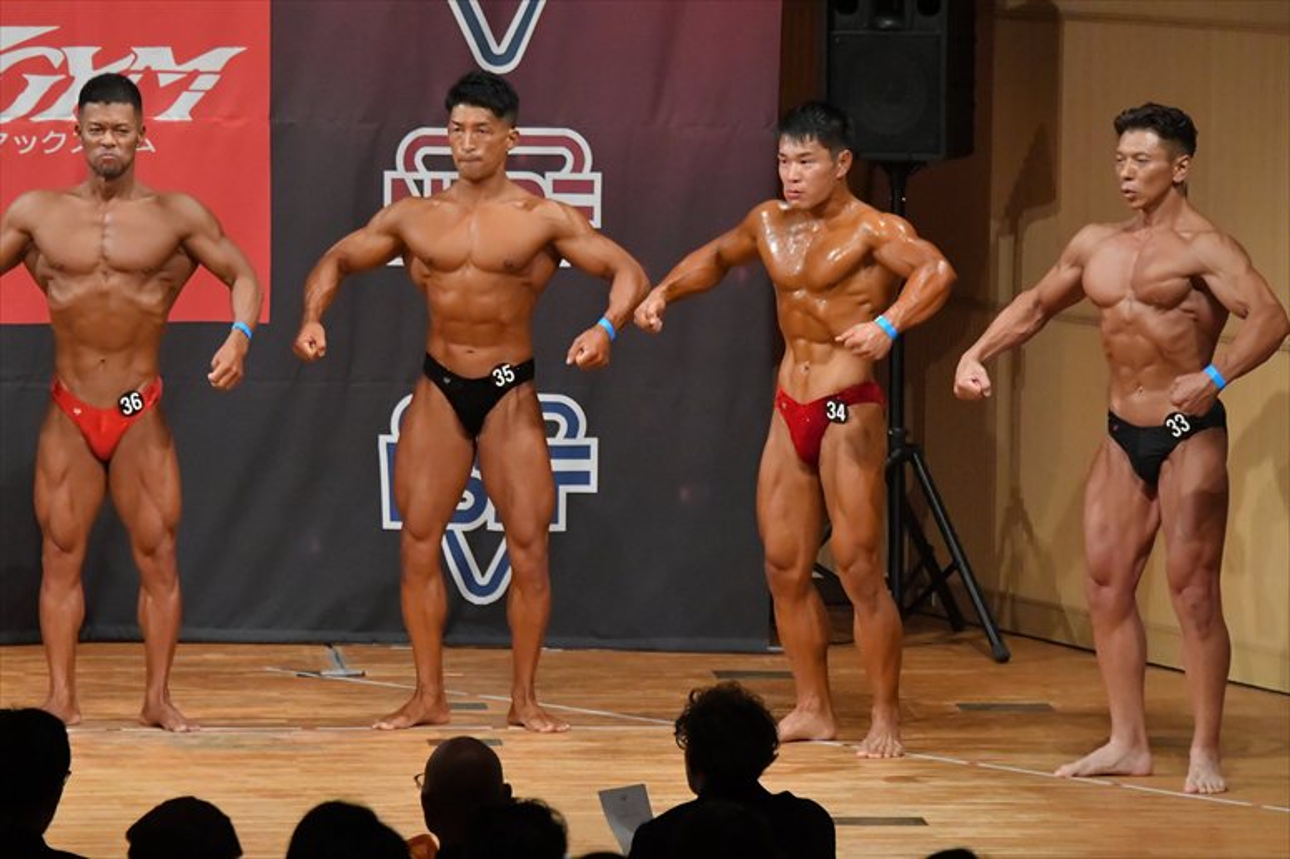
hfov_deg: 8.6
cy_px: 430
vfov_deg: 5.7
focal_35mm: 240
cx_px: 645
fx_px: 8596
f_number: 5.6
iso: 9000
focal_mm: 160
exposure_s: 1/400
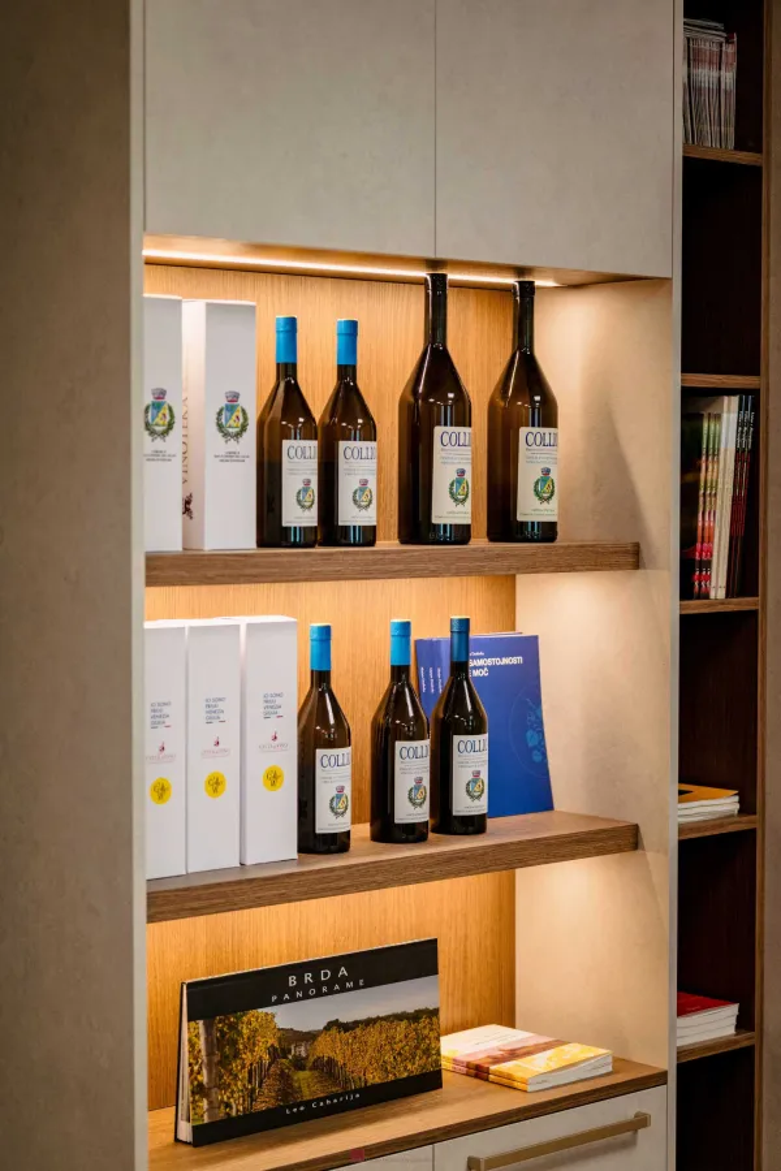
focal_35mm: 70
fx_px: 2278
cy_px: 586
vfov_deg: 28.8
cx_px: 390
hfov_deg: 19.5
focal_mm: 70
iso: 640
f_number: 2.8
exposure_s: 1/200
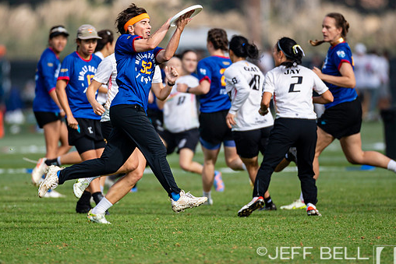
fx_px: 7350
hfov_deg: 3.1
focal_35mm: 668
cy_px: 121
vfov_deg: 2.1
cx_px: 176
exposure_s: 1/1250
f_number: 2.8
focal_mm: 300
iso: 110
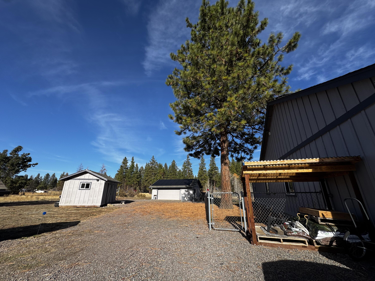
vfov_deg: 85.7
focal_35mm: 14
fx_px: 152
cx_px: 188
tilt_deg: +19.4
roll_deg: -0.3
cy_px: 140
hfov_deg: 102.1
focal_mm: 2.22
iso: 50
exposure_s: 1/1477
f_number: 2.2
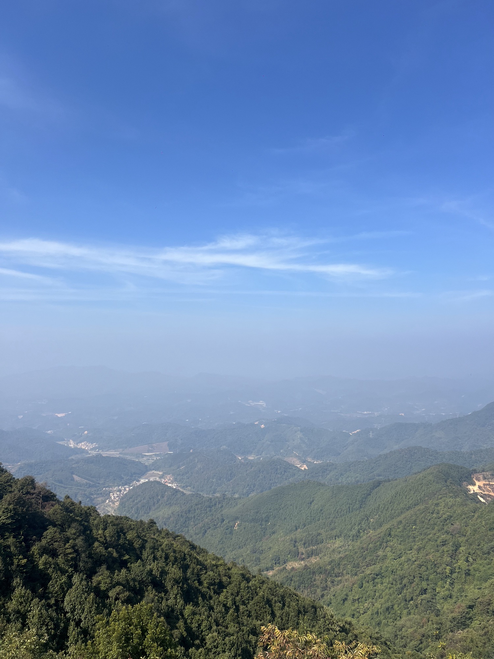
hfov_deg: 53.1
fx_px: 495
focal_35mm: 26
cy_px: 330
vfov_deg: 67.3
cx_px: 247
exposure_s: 1/5076
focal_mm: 5.7
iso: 50
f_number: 1.5
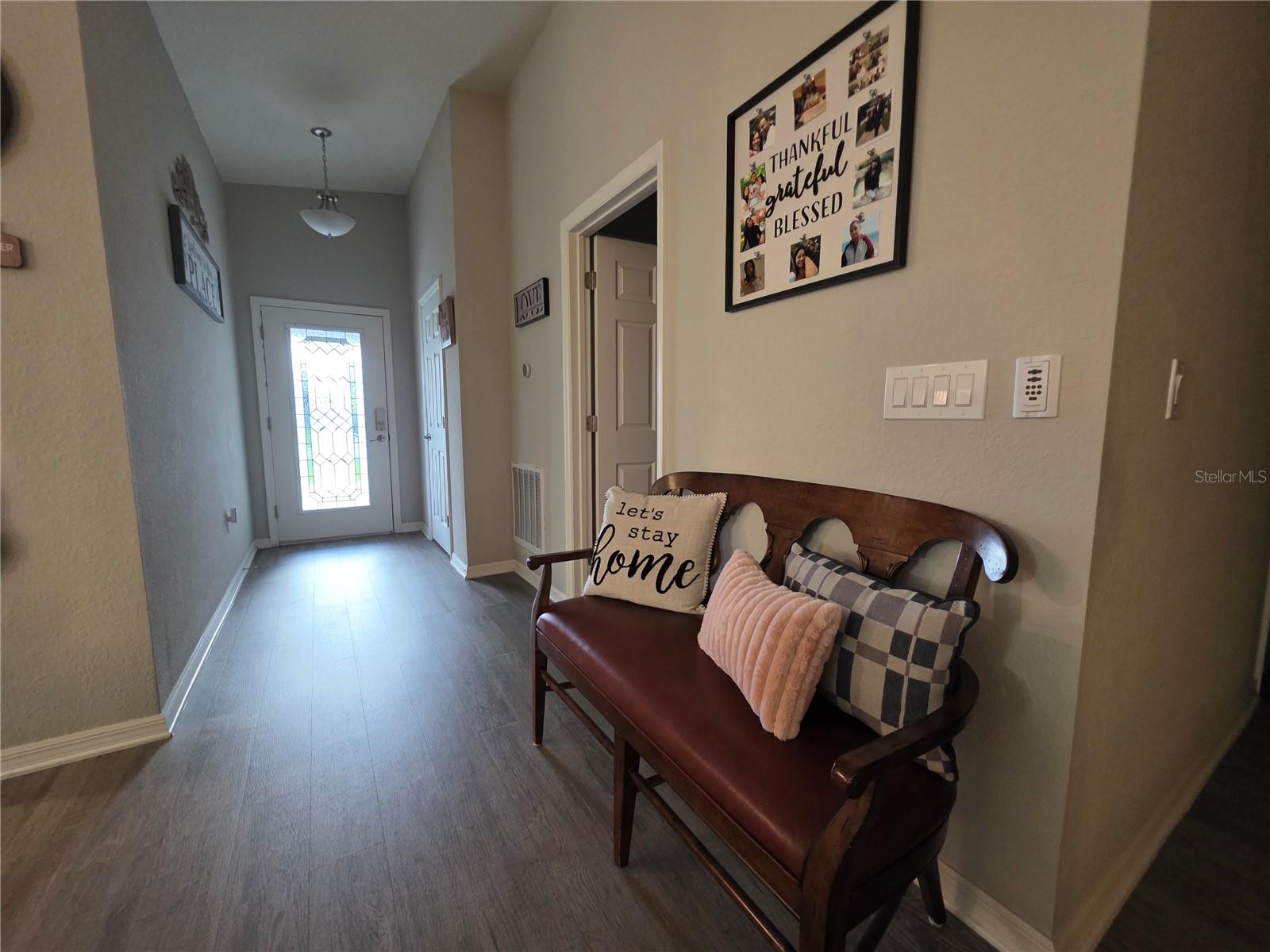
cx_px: 635
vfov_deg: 89.9
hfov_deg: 106.2
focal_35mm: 13
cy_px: 476
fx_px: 477
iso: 640
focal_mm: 2.2
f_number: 1.9
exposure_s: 1/60
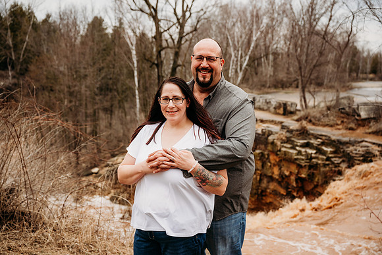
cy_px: 128
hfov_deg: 44.5
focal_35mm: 44
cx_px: 191
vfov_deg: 30.5
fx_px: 467
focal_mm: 44
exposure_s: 1/1000
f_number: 4
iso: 400
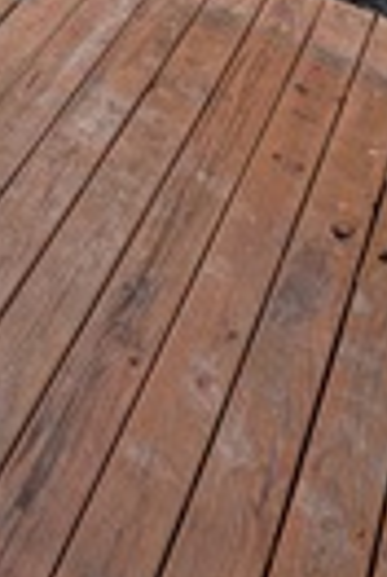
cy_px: -388
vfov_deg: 21.5
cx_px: -22
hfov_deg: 18.6
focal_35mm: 71
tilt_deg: -18.4
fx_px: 1139
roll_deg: -5.8
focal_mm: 2.22
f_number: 2.2
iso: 40
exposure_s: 1/368
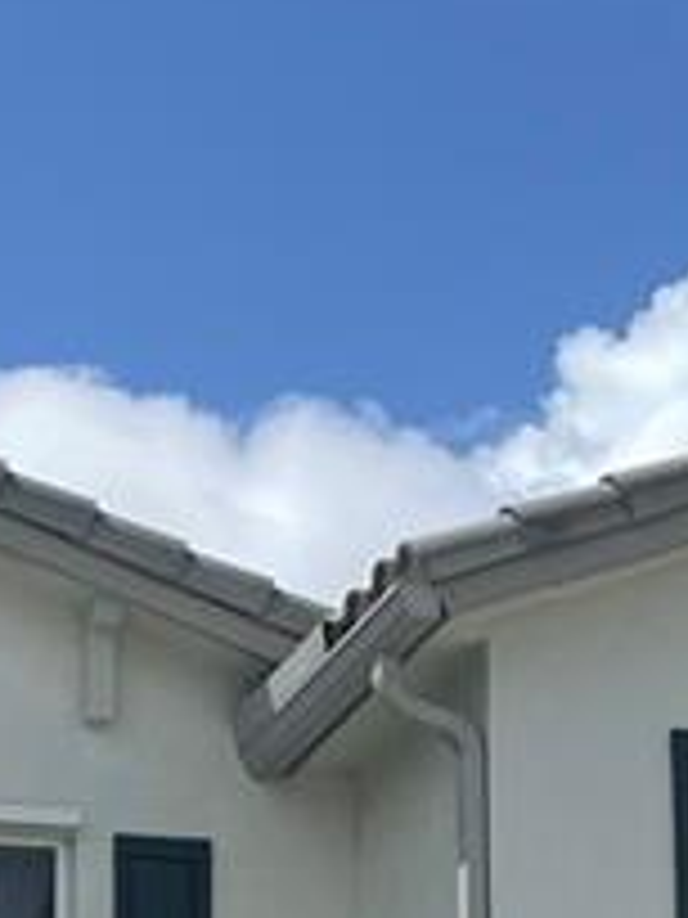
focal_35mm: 153
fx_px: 4055
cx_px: -472
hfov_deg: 9.3
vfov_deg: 12.6
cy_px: 1084
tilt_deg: +15.0
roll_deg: -2.0
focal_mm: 4.2
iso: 32
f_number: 1.6
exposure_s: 1/4831
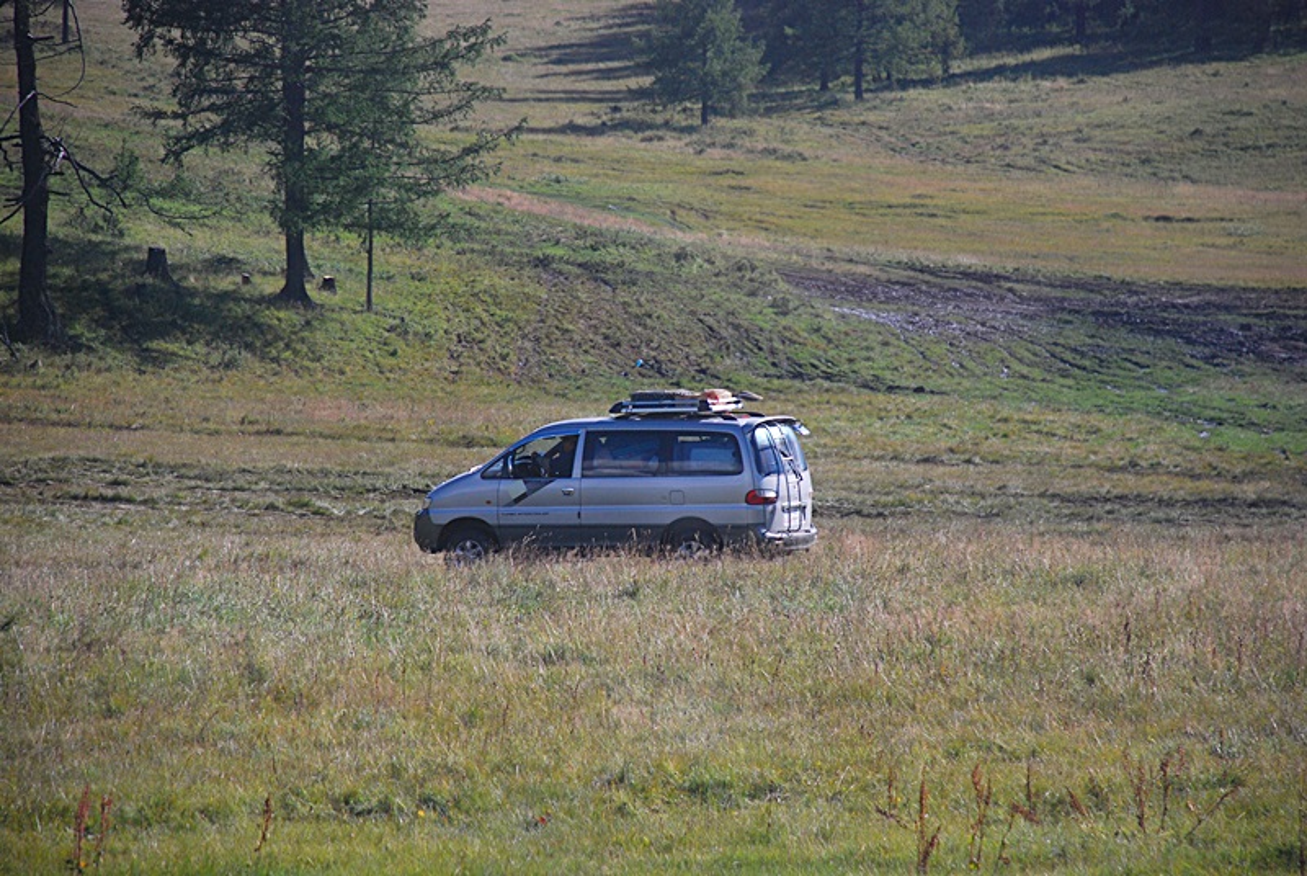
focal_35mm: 202
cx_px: 654
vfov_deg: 6.8
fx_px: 7363
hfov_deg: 10.1
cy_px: 438
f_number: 5.6
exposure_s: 1/1250
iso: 400
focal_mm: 135
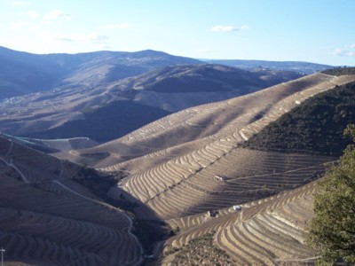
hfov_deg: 37.5
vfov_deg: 28.6
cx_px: 178
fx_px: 523
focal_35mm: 51
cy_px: 133
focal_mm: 10.7
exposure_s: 1/700
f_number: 3.4
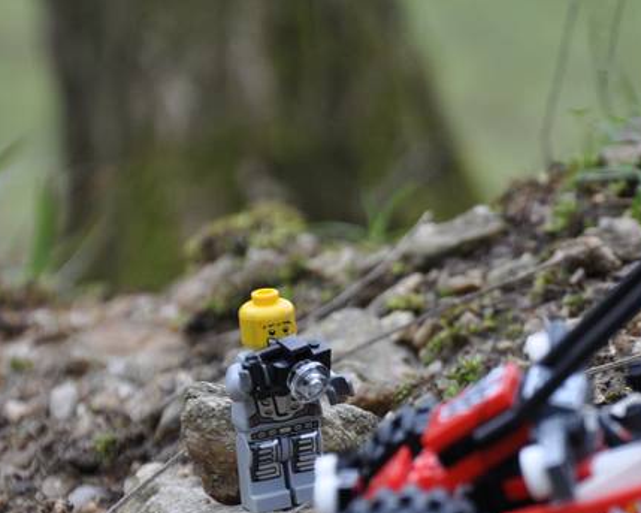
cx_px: 539
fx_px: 4476
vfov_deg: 6.5
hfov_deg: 8.2
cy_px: 396
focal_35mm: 236
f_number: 5.3
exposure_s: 1/350
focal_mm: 80
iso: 500
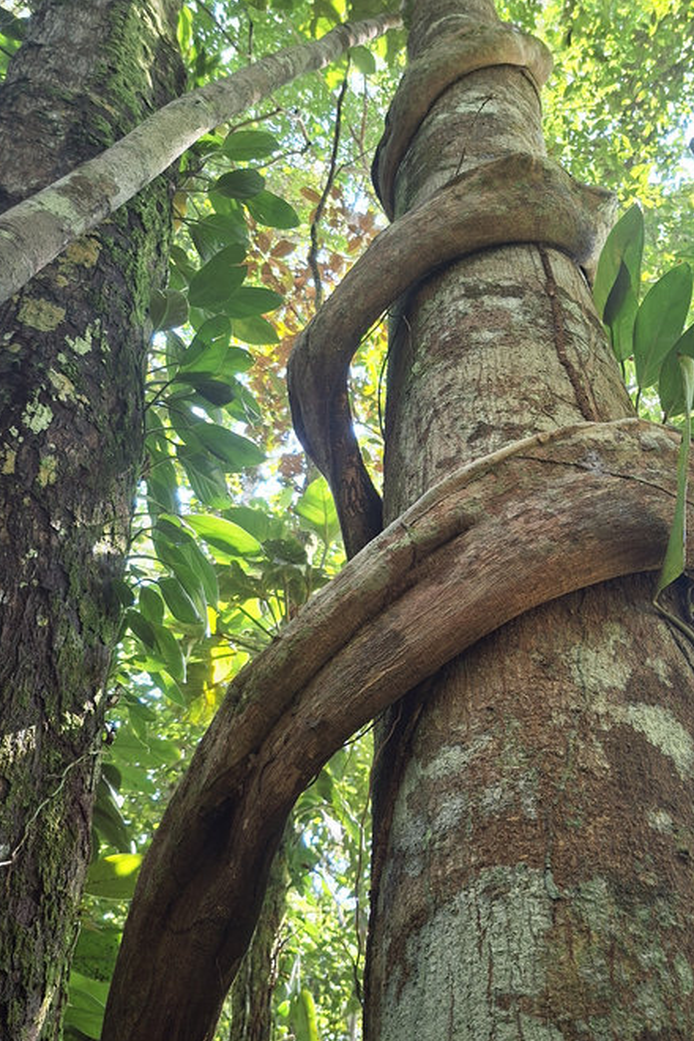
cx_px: 462
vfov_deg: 63.4
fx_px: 839
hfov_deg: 44.3
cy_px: 590
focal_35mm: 29
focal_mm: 5.54
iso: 250
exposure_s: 1/60
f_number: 1.8
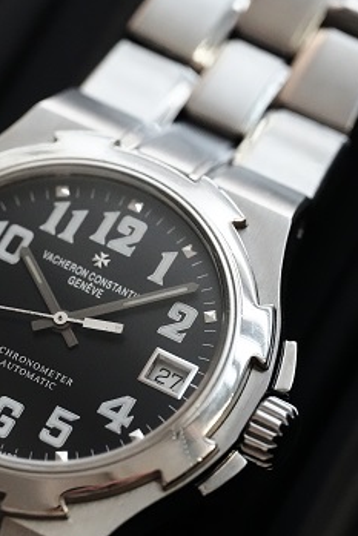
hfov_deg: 6.5
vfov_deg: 9.7
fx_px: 3144
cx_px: 61
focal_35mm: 211
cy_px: 331
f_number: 5.6
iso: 12800
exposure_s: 1/250
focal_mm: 105
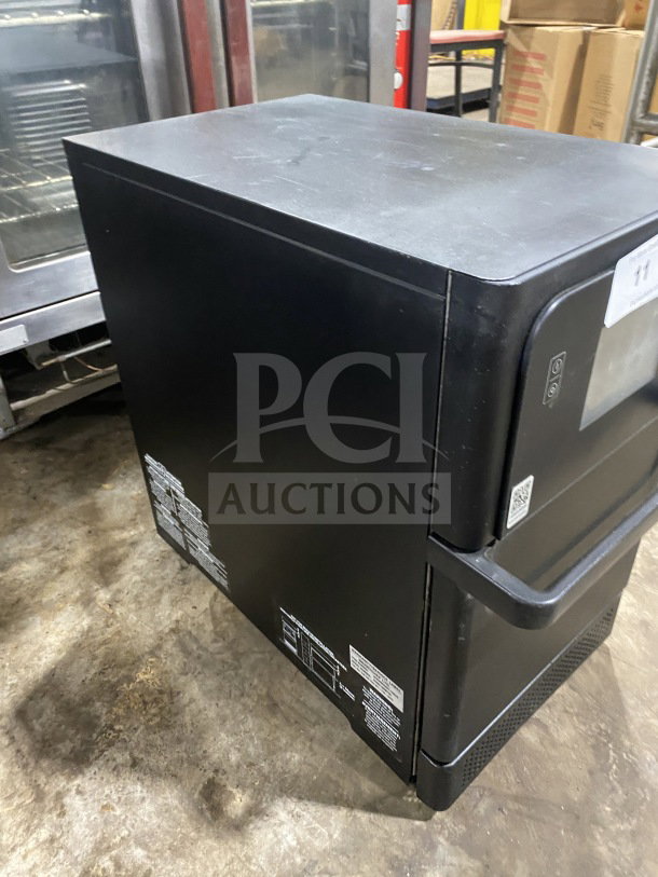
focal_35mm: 26
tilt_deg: -33.3
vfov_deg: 67.3
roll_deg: +1.3
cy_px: 438
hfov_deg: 53.1
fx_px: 659
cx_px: 329
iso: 640
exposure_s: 1/30
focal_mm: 4.25
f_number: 1.8
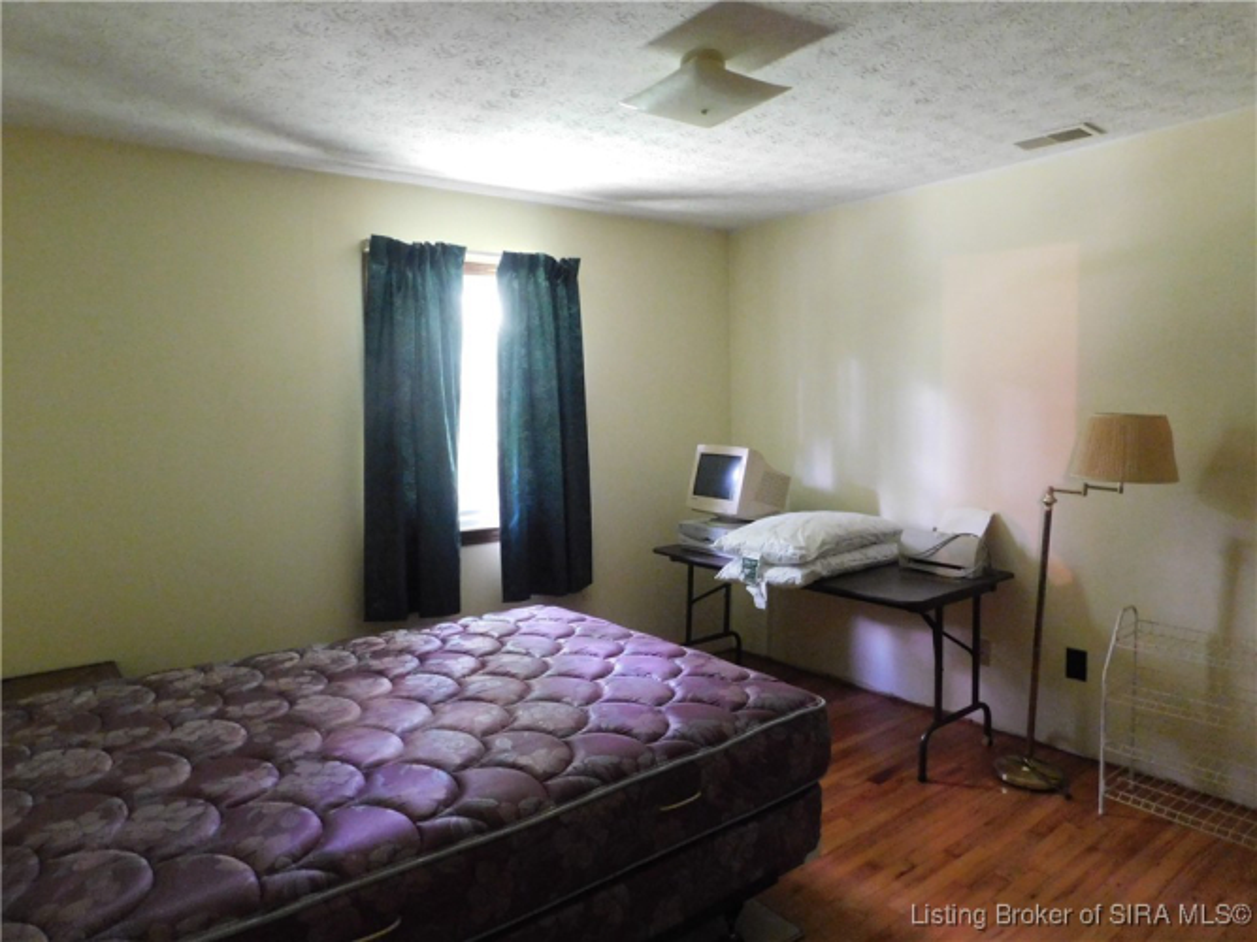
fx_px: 835
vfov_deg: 58.9
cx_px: 628
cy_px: 471
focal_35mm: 23
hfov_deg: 73.9
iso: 800
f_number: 3
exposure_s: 1/6
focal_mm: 4
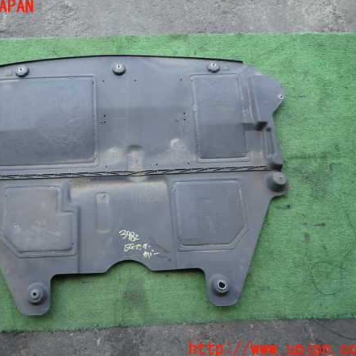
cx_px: 129
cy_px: 178
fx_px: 349
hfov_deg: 53.3
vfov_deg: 54.0
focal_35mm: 30
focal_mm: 4.5
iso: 100
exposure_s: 1/200
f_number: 2
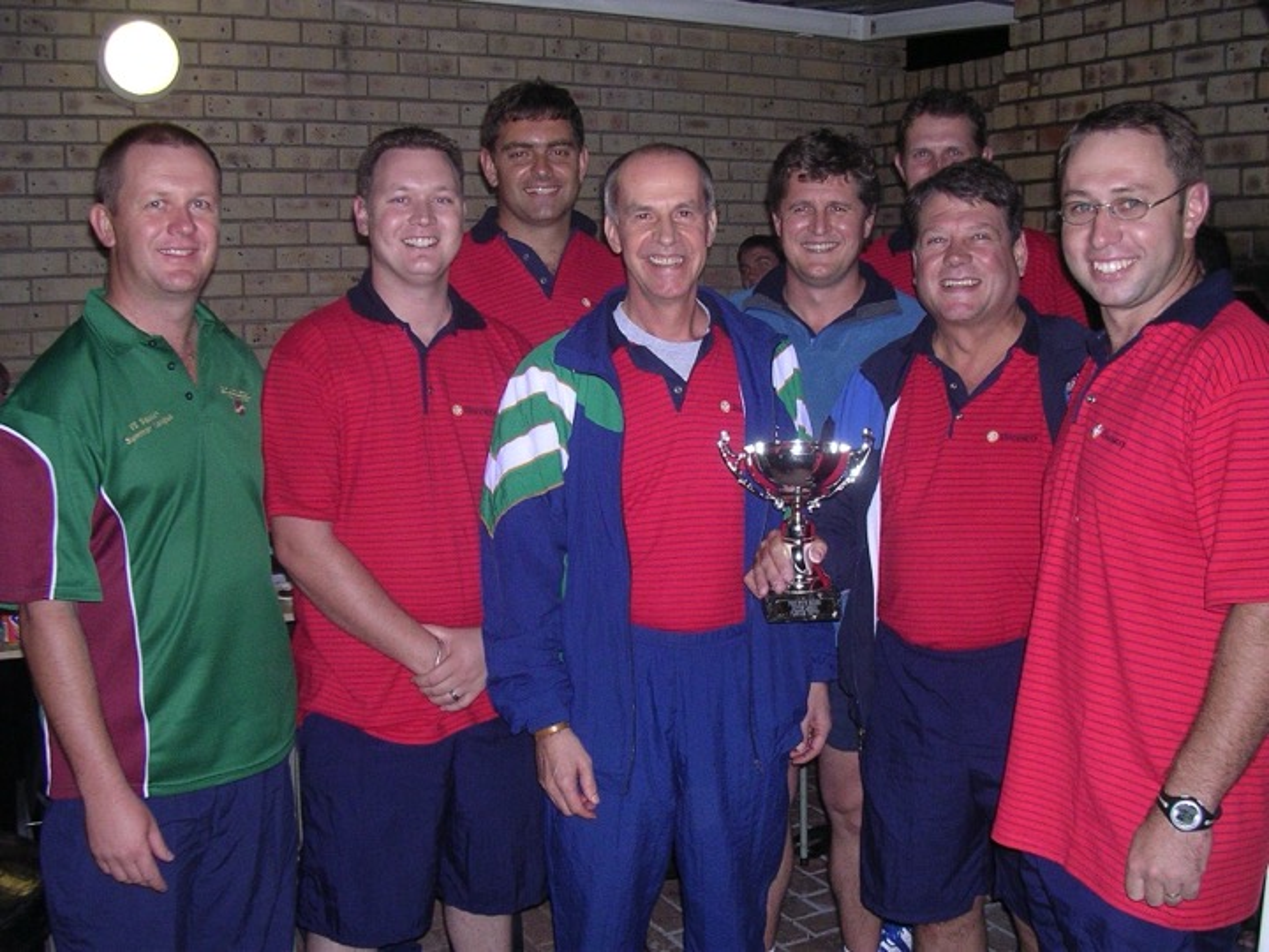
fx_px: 1393
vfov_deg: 37.7
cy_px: 476
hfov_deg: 49.0
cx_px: 634
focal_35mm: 38
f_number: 2.8
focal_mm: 5.8
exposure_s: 1/60.1
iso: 319
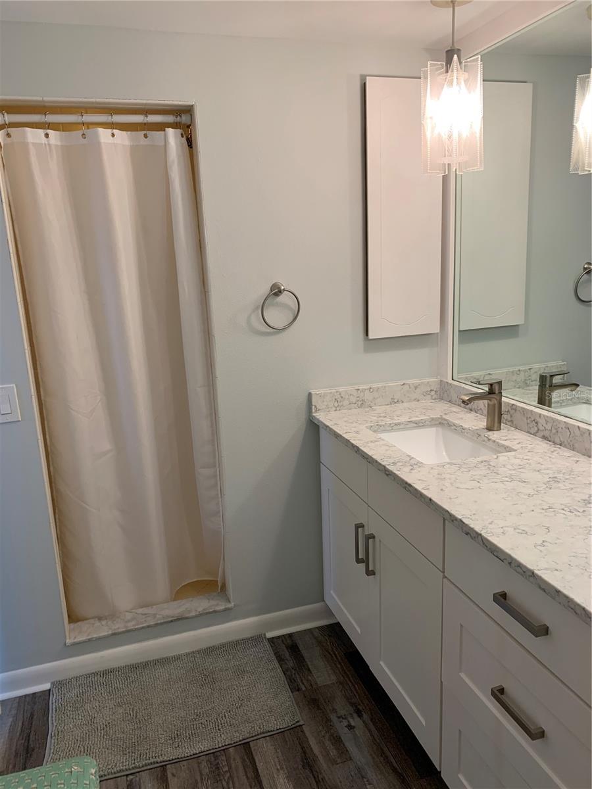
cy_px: 394
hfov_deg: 53.1
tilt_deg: -11.9
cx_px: 296
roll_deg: +2.0
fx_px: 593
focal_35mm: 26
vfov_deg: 67.3
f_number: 1.8
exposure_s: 1/60
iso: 80
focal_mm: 4.25
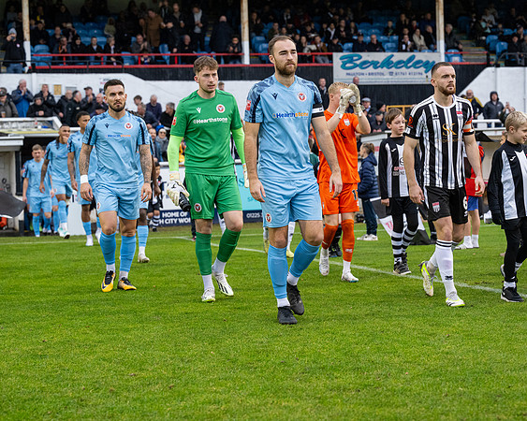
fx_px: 1229
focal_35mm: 79
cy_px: 210
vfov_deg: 19.4
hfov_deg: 24.2
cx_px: 279
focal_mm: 70
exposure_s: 1/400
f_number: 4
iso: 2000
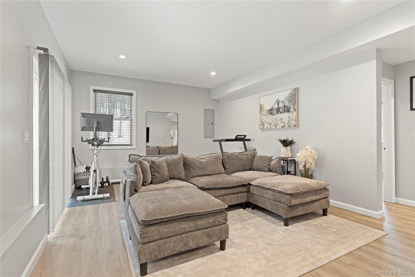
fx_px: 196
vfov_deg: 70.4
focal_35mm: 17
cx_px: 208
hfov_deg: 93.3
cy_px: 138
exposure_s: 1/1.25
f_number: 7.1
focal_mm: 17
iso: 320
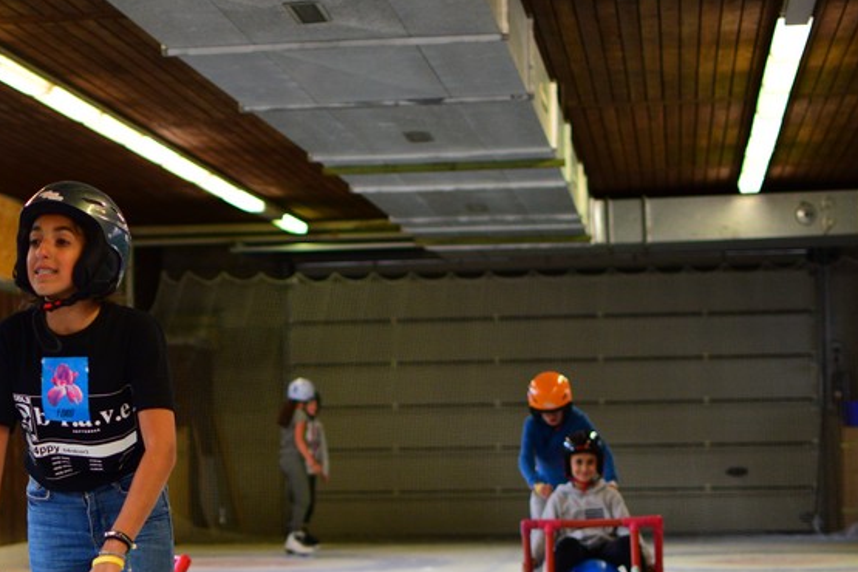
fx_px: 2310
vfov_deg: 14.1
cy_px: 424
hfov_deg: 20.6
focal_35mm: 97
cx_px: 94
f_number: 1.8
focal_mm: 35
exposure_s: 1/320
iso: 450
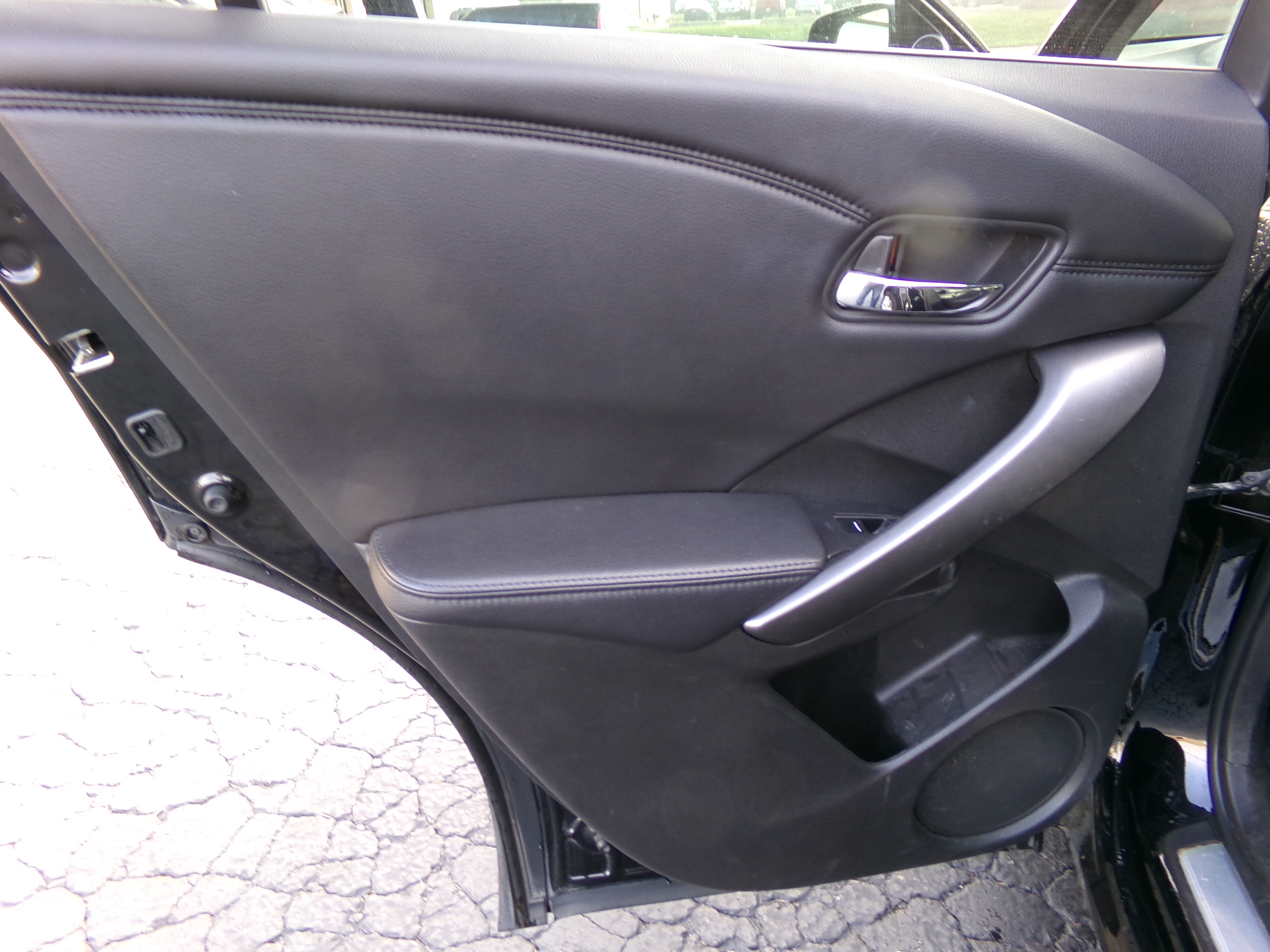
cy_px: 476
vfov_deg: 56.8
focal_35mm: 24
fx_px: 881
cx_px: 635
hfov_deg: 71.6
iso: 177
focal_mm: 4.3
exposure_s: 1/34
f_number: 3.7
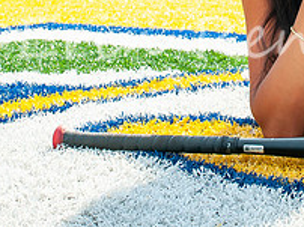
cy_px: -108
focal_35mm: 109
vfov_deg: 12.9
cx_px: 270
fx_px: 956
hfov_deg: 17.8
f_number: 13
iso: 400
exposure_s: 1/200
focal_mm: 30
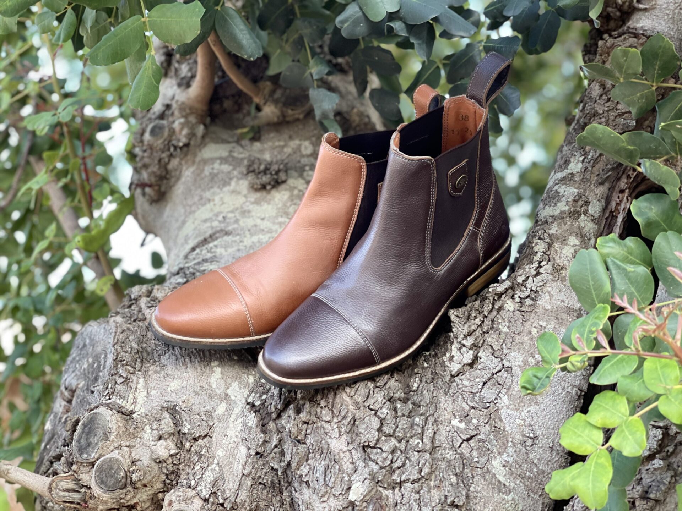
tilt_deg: +20.3
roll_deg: -1.9
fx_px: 1261
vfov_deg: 22.9
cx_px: 341
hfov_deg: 30.3
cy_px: 256
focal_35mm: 64
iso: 125
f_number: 2.2
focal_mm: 7.5
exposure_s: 1/121
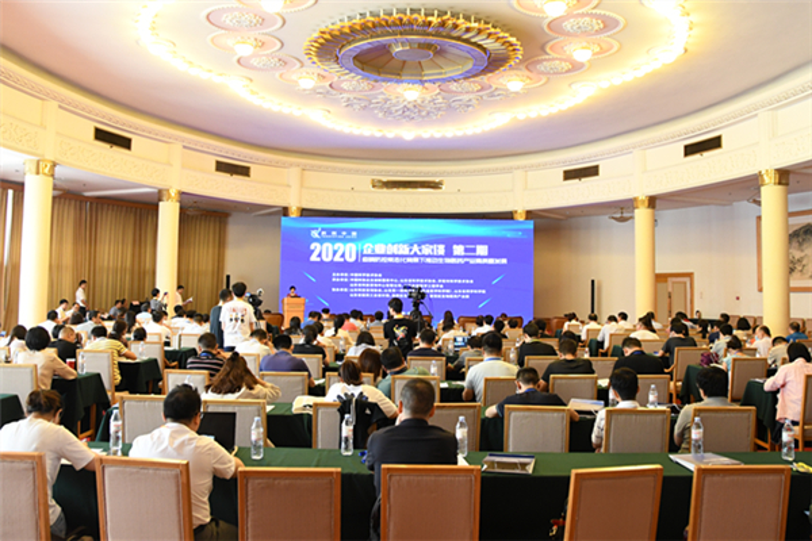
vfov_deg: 47.9
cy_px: 270
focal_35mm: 27
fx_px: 609
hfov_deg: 67.4
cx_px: 406
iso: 1600
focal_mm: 18
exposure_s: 1/100
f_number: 3.5
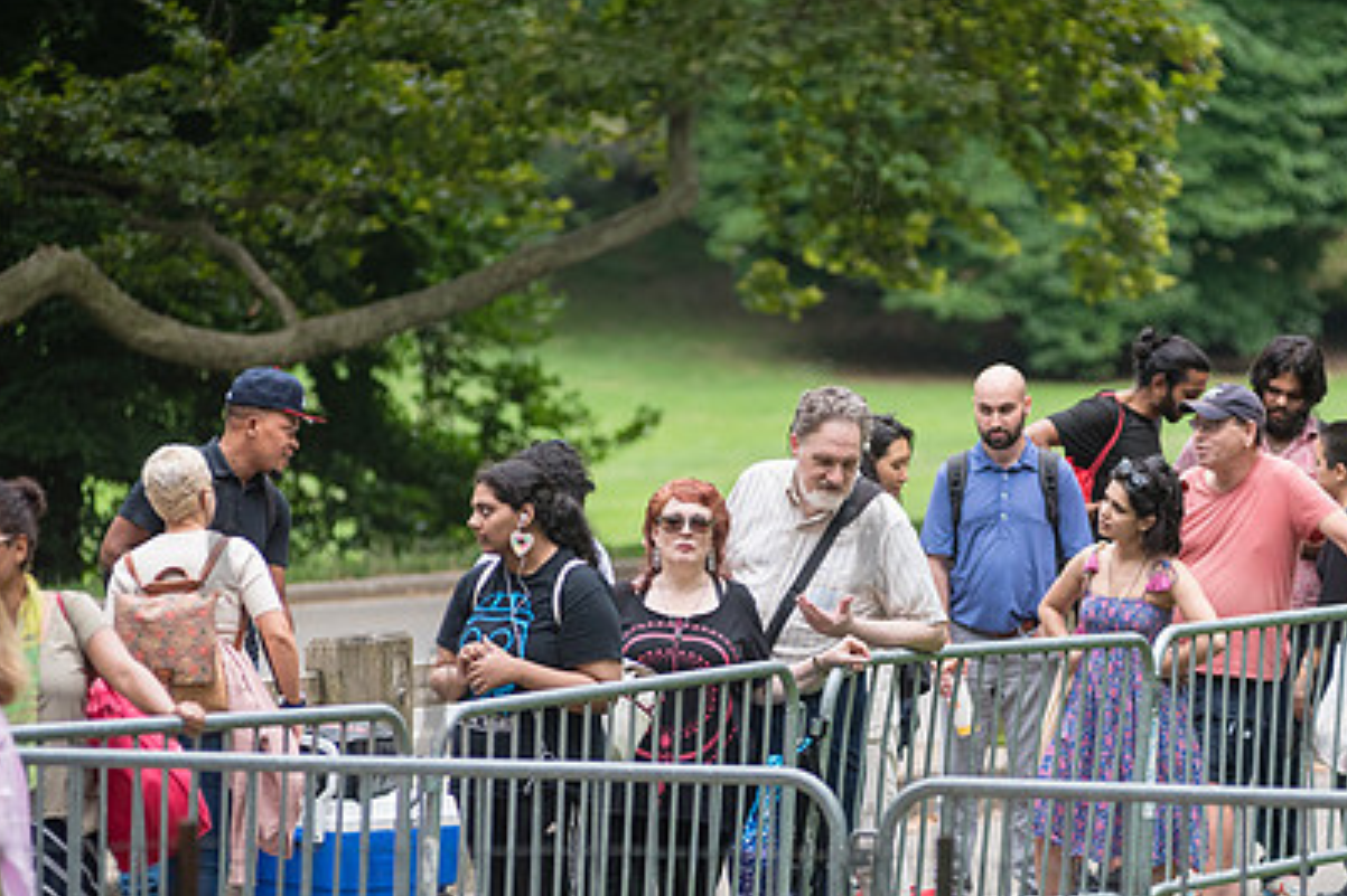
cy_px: 535
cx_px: 867
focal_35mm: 246
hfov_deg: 8.4
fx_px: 9200
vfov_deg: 5.6
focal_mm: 170
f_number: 3.5
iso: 1000
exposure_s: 1/800
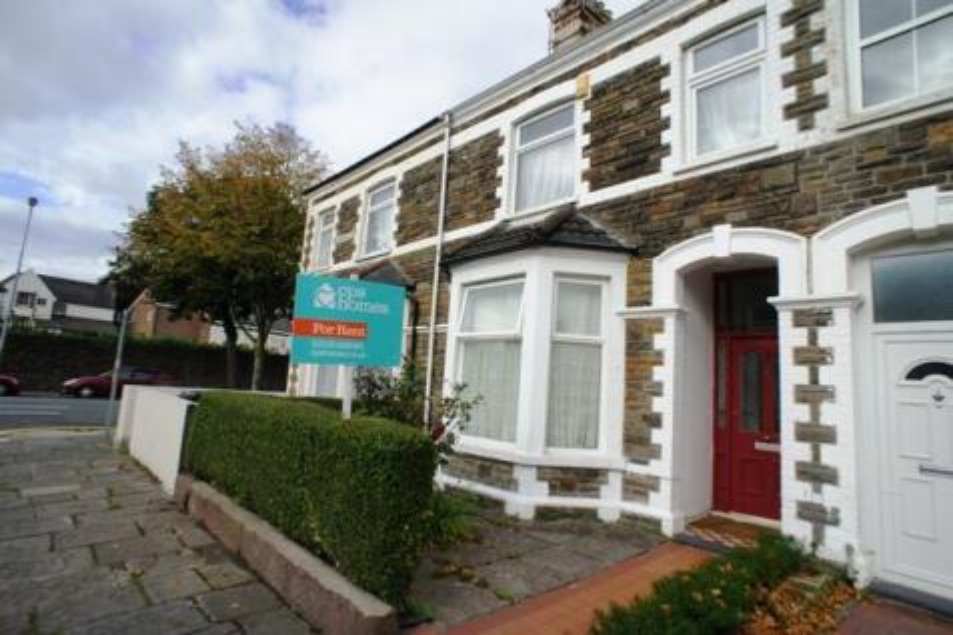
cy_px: 318
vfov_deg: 53.1
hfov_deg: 73.8
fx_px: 635
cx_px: 476
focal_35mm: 24
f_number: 11
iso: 200
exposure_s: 1/125
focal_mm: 16
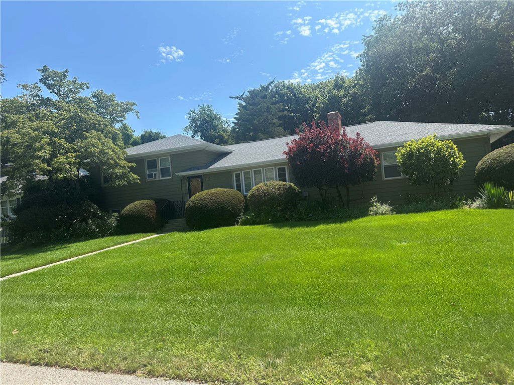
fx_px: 356
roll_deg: +3.0
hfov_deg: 71.6
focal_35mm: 24
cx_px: 257
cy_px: 192
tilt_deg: +5.4
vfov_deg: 56.8
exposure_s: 1/2660
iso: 80
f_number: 1.78
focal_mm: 6.86
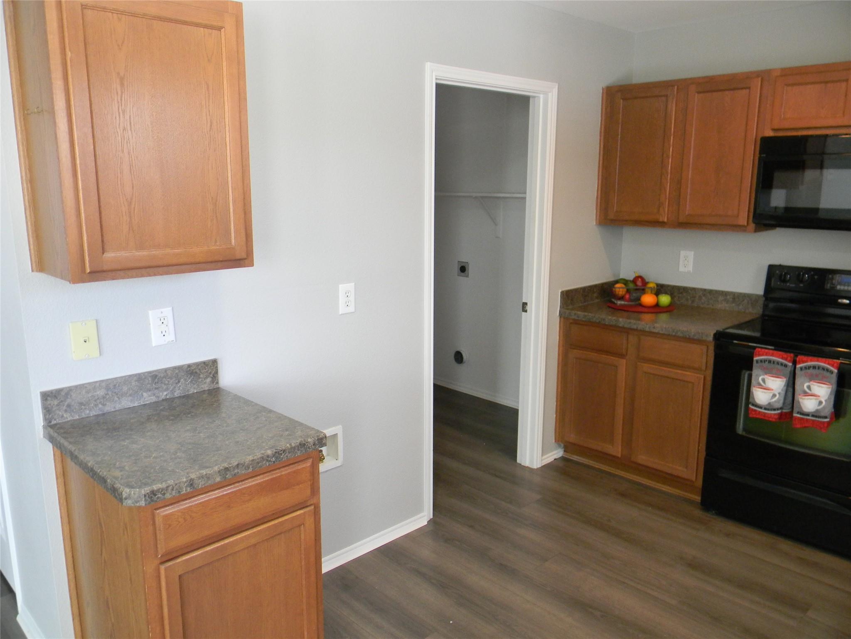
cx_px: 426
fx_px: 688
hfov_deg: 63.4
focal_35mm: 28
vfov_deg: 49.7
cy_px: 320
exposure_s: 1/30
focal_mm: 5
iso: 278
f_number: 3.5
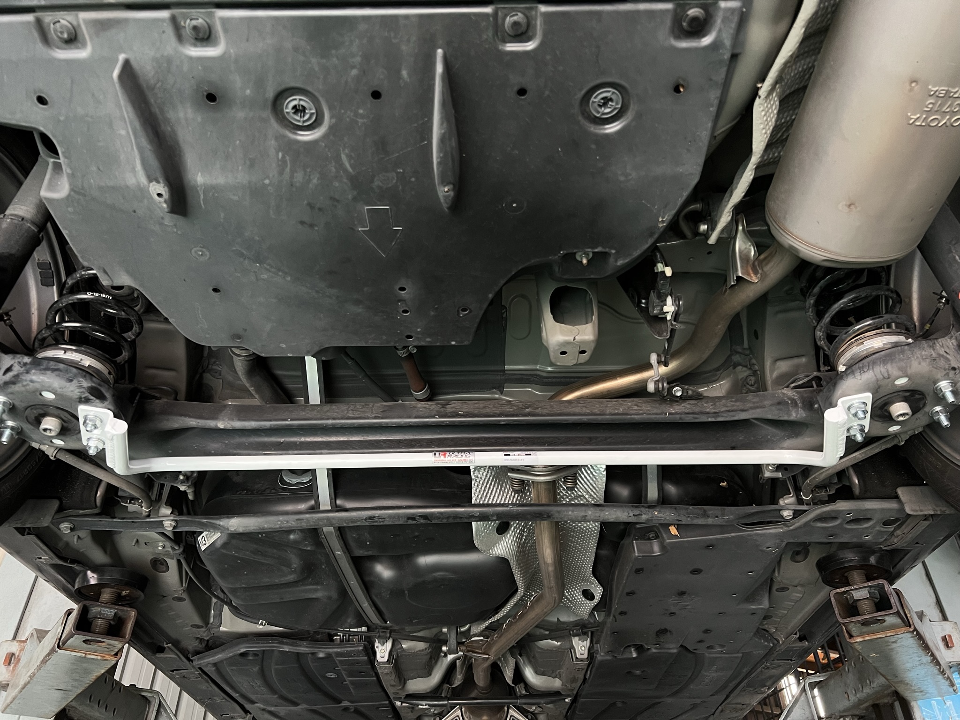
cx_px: 480
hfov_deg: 67.3
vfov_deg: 53.1
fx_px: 721
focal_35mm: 26
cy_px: 360
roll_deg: +1.0
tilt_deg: +37.7
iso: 160
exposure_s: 1/60
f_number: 1.5
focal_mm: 5.7
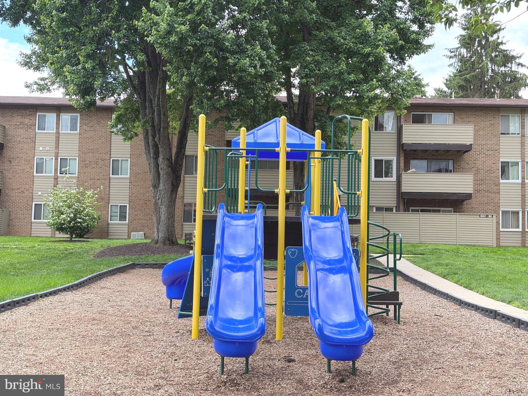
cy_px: 198
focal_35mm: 48
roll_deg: -0.8
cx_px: 264
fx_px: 732
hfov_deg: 39.7
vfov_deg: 30.3
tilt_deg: +3.7
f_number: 1.78
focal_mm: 6.76
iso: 80
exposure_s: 1/363
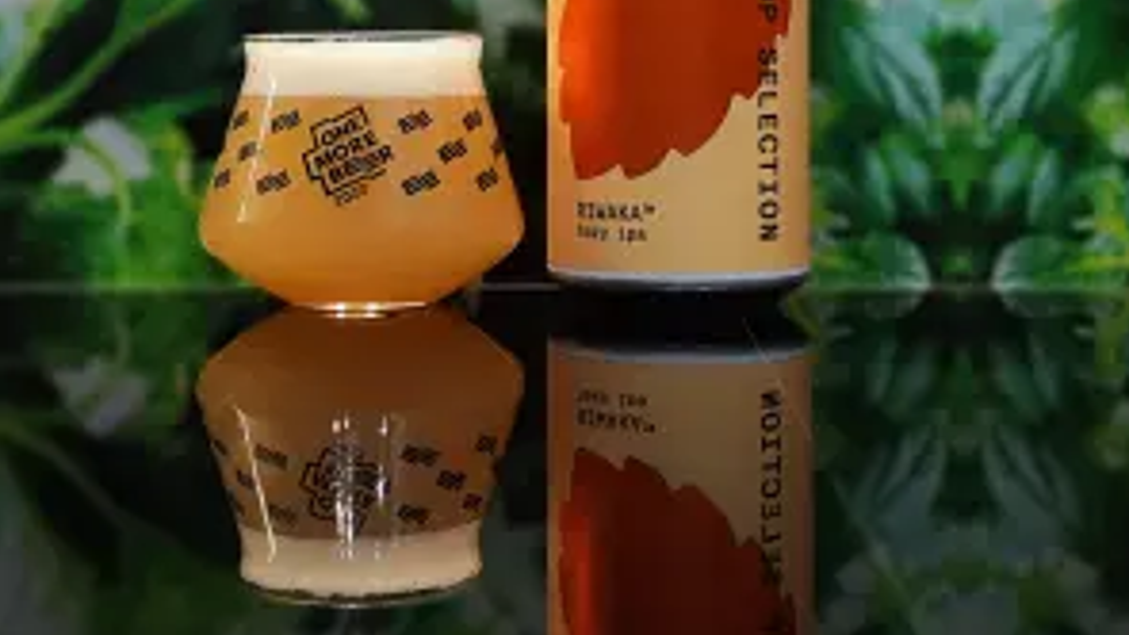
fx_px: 2126
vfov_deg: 16.6
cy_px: -4
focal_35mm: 71
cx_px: 566
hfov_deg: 29.7
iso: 1319
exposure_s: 1/100
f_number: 1.9
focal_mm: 7.1
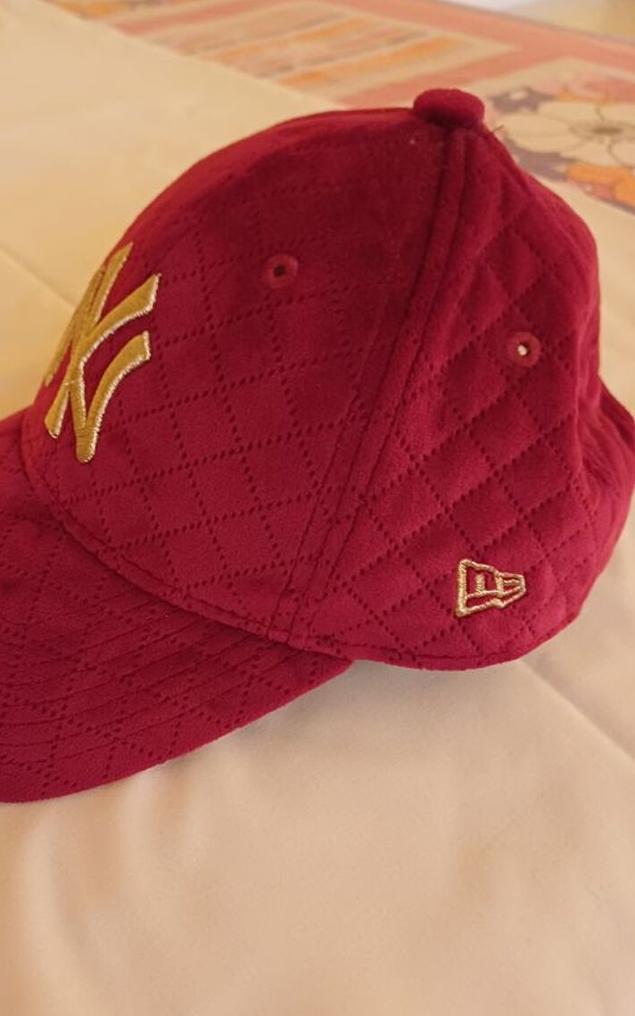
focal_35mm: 31
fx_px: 859
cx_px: 190
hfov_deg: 39.9
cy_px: 565
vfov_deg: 61.1
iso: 400
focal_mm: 4.65
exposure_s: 1/25
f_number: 1.8
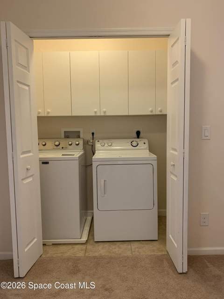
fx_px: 224
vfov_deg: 67.3
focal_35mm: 26
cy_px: 150
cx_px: 112
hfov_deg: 53.1
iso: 125
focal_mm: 4.25
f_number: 1.8
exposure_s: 1/60
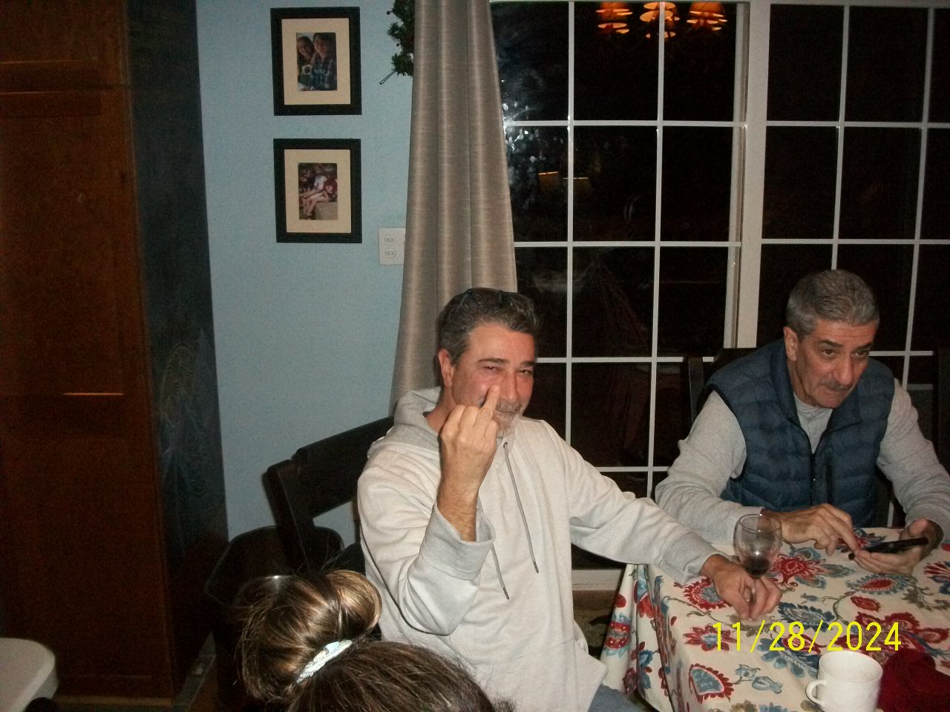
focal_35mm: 32
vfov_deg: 44.2
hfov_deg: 56.8
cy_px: 356
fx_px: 878
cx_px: 475
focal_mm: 5.7
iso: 400
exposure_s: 1/125
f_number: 2.9
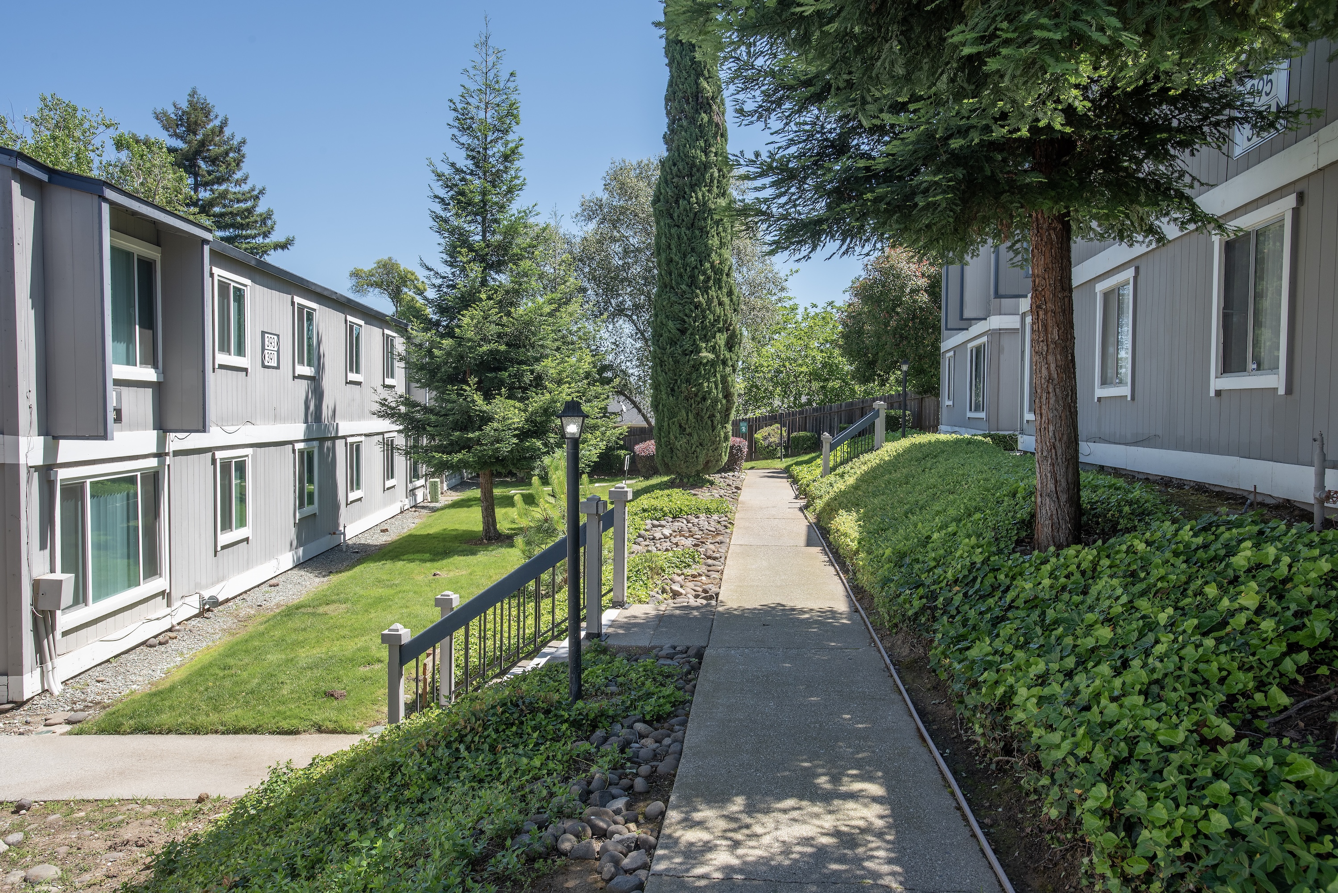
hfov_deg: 61.9
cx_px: 669
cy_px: 446
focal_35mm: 30
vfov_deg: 43.6
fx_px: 1115
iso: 160
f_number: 13
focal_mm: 30
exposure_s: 1/125
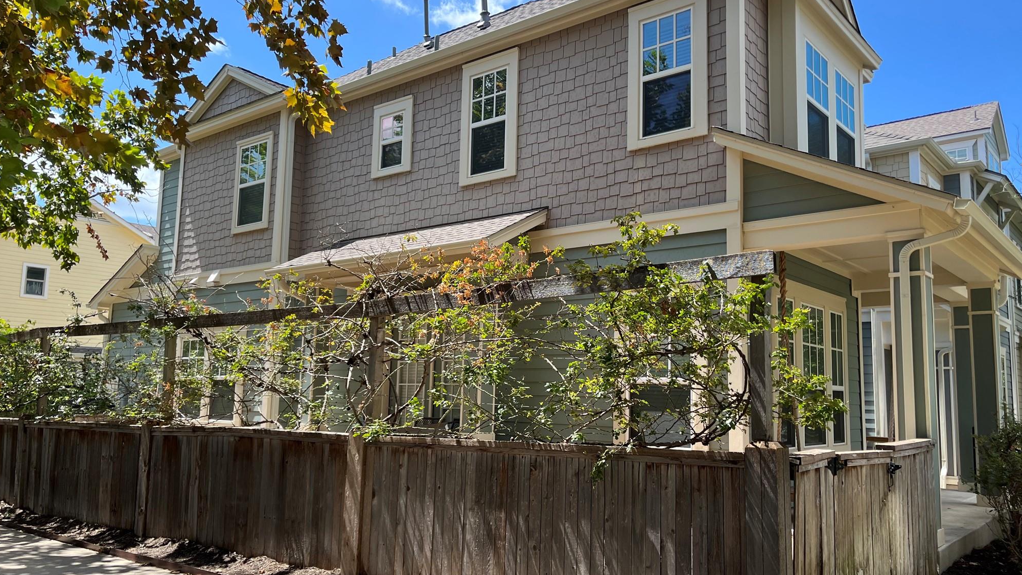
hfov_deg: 66.1
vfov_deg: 40.2
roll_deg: -1.1
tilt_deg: +6.7
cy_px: 290
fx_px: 786
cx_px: 517
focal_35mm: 29
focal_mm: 5.1
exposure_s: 1/1056
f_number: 1.6
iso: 50
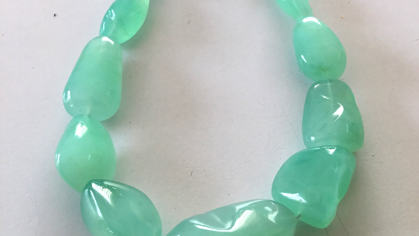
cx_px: 212
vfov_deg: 25.4
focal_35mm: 46
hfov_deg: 44.6
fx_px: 511
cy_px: 38
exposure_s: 1/100
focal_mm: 3.3
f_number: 2.4
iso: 32
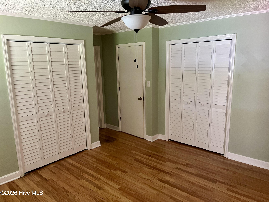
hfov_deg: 67.3
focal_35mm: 26
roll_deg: +1.3
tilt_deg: -11.2
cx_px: 134
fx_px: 202
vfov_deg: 53.1
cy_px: 101
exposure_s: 1/60
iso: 500
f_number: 1.6
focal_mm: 5.1
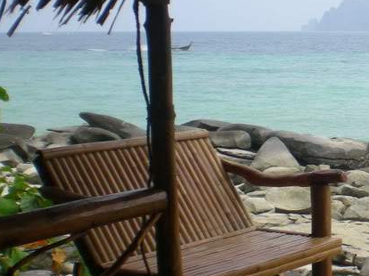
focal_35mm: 94
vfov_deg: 15.7
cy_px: 109
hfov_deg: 19.8
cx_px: 422
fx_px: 1001
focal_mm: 6.3
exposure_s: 1/210
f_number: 4.6
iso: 50
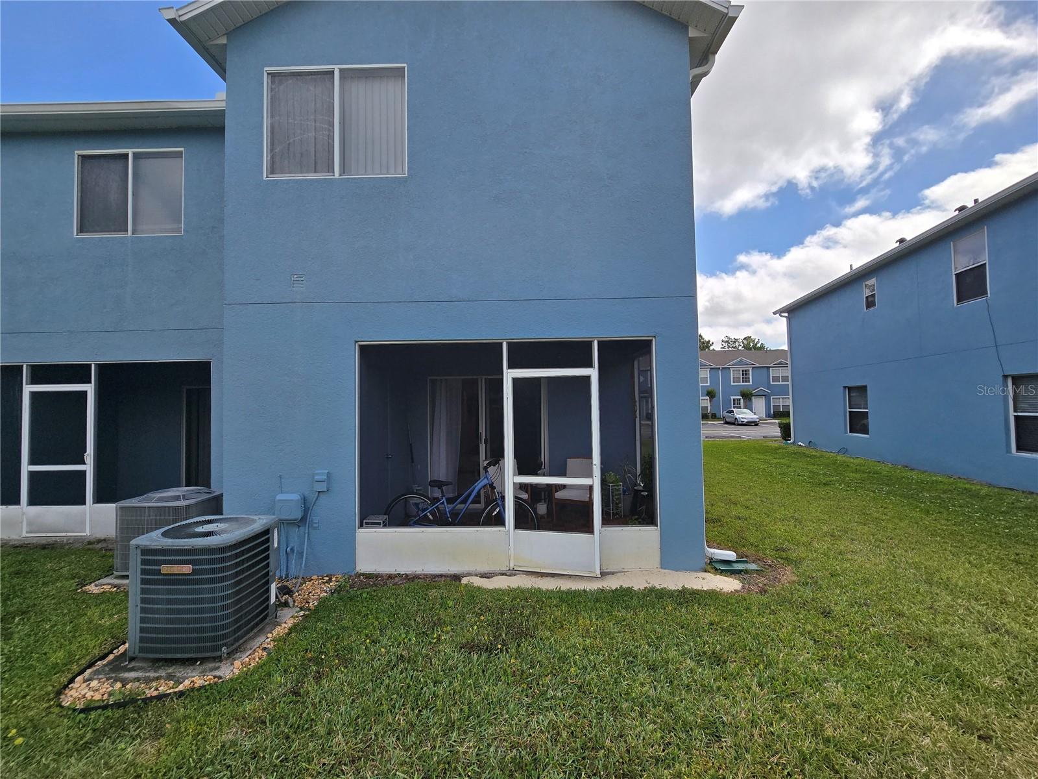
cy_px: 390
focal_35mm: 13
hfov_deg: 106.2
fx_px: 390
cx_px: 519
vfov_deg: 89.9
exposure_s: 1/2099
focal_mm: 2.2
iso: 50
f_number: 2.2
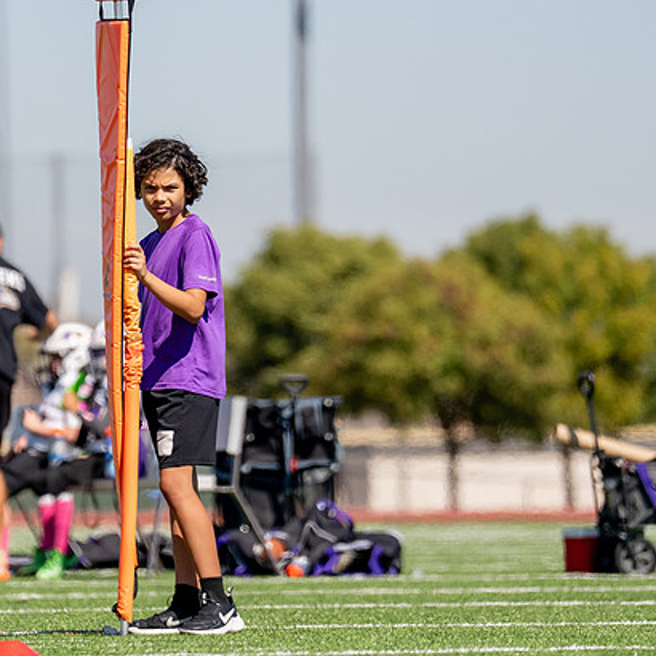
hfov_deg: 3.7
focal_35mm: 468
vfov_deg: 3.7
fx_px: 10034
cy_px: 288
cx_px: 125
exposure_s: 1/5000
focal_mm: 200
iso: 200
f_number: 2.8
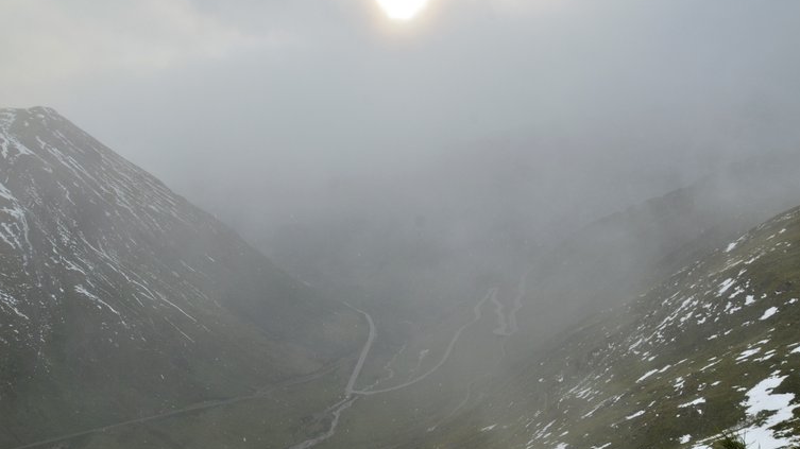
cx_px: 391
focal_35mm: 30
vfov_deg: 38.8
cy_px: 265
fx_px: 636
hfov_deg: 64.3
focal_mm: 18
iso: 320
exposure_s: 1/100
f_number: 9
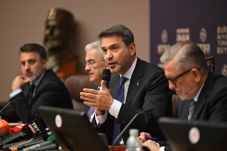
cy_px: 76
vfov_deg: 8.3
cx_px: 114
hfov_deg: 12.4
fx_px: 1047
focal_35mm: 166
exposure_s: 1/200
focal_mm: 165
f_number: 3.2
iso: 4000
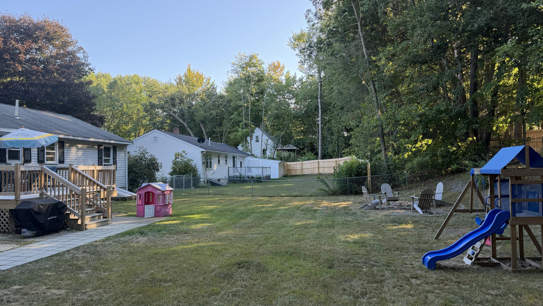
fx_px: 389
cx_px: 277
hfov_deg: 69.9
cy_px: 158
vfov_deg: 42.9
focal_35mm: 27
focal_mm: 6.76
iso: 64
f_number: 1.78
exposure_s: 1/244
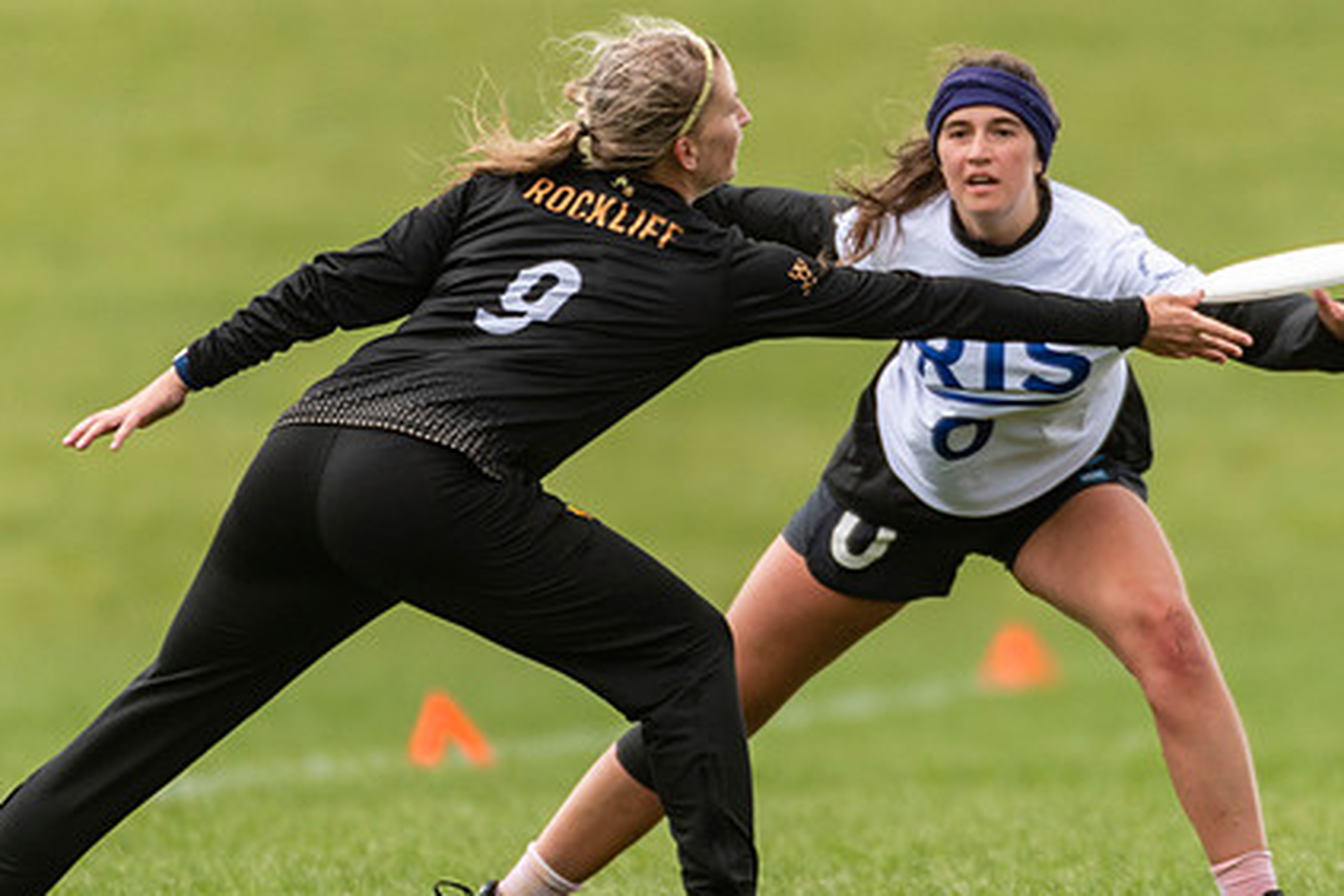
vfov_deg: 1.2
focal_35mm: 1102
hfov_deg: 1.9
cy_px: 346
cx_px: 848
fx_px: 41138
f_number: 4
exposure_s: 1/1000
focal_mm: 400
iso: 320
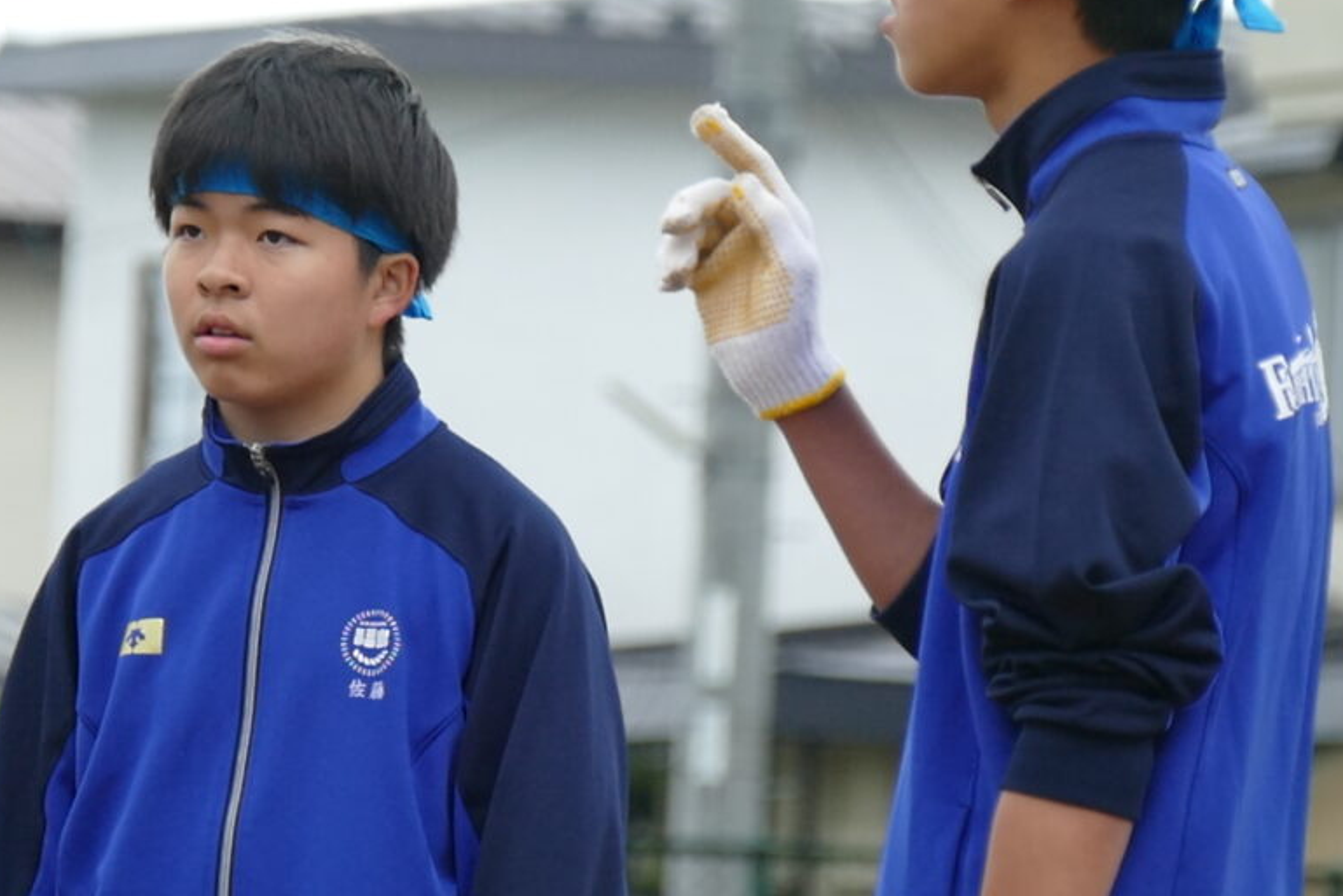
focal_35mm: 702
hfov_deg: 2.9
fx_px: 26192
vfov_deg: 2.0
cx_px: 543
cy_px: 533
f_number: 4
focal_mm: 109.3
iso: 250
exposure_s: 1/500
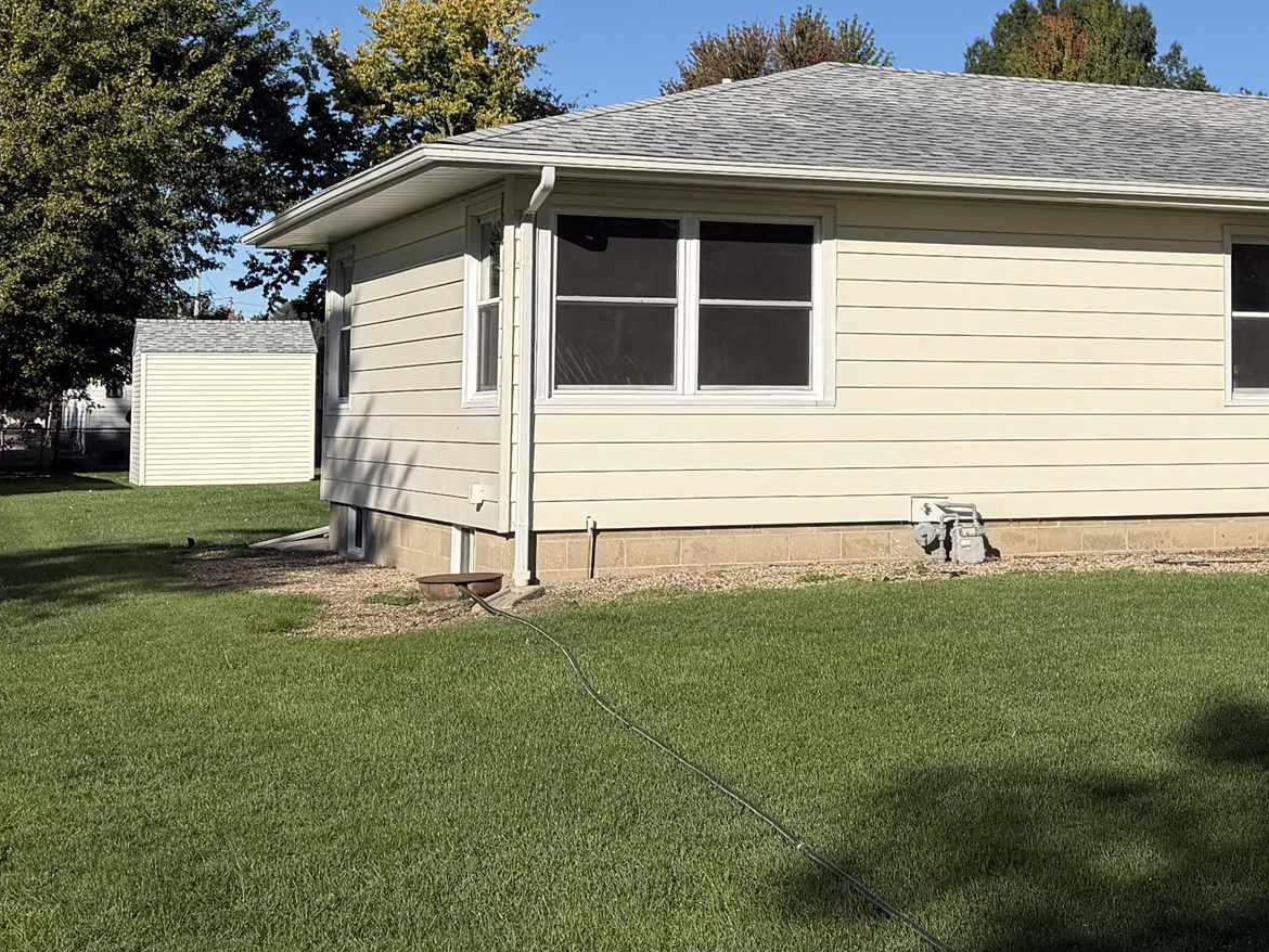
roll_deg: +0.3
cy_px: 252
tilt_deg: +3.5
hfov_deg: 29.4
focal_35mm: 63
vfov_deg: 23.1
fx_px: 2310
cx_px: 1153
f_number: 1.78
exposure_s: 1/6711
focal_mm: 6.76
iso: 80
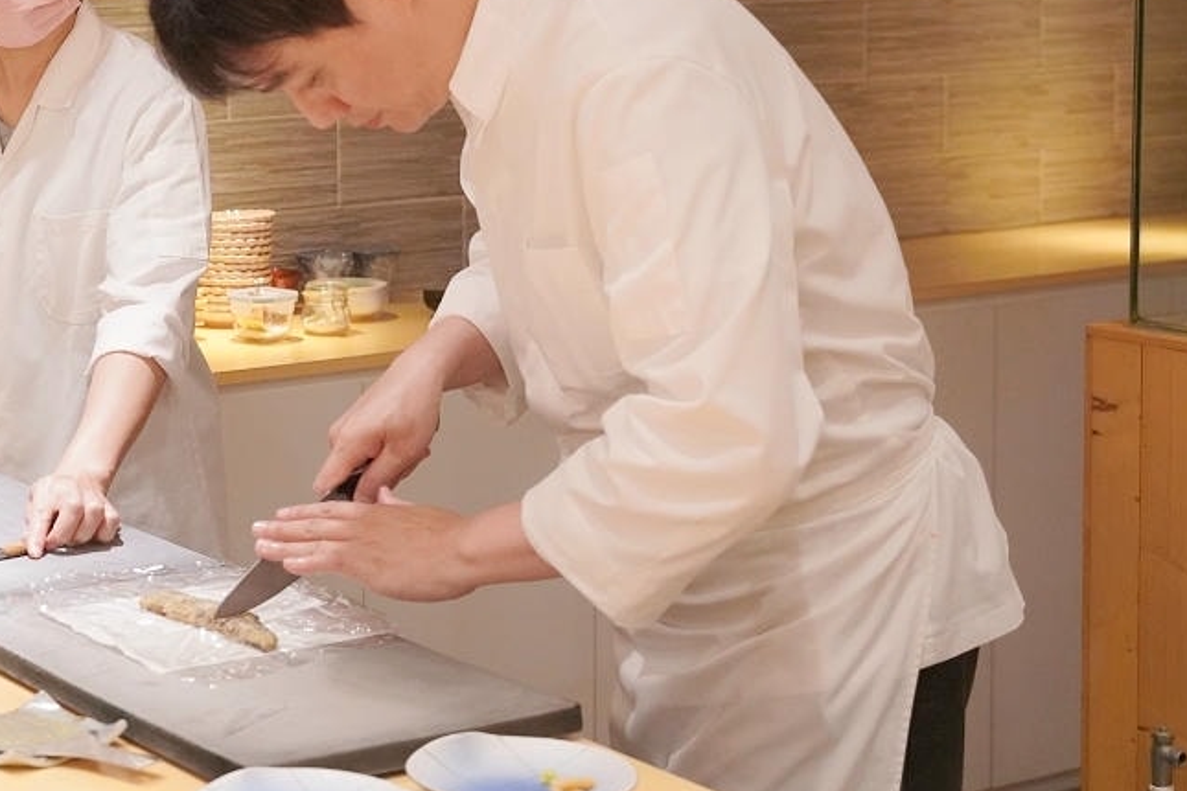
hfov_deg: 24.6
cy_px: 120
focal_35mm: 80
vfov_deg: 16.9
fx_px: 2638
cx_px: 121
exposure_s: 1/160
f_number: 4
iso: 4000
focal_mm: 43
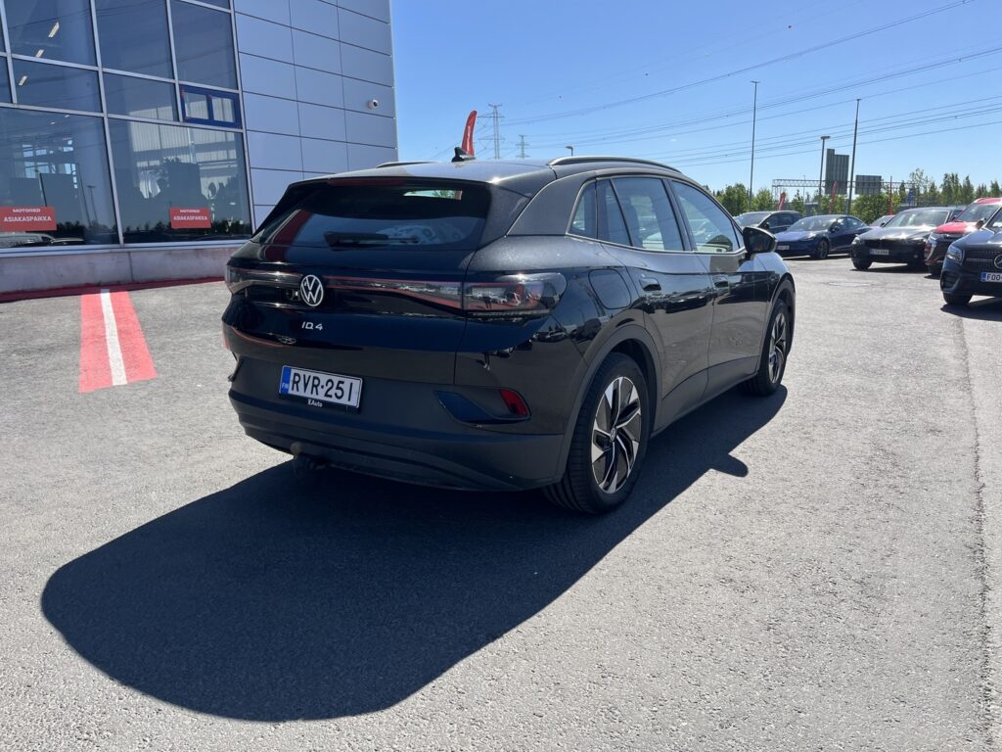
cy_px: 376
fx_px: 753
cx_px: 501
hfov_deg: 67.3
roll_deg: +0.6
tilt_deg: -11.5
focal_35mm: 26
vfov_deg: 53.1
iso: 50
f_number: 1.6
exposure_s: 1/2688
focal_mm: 5.1
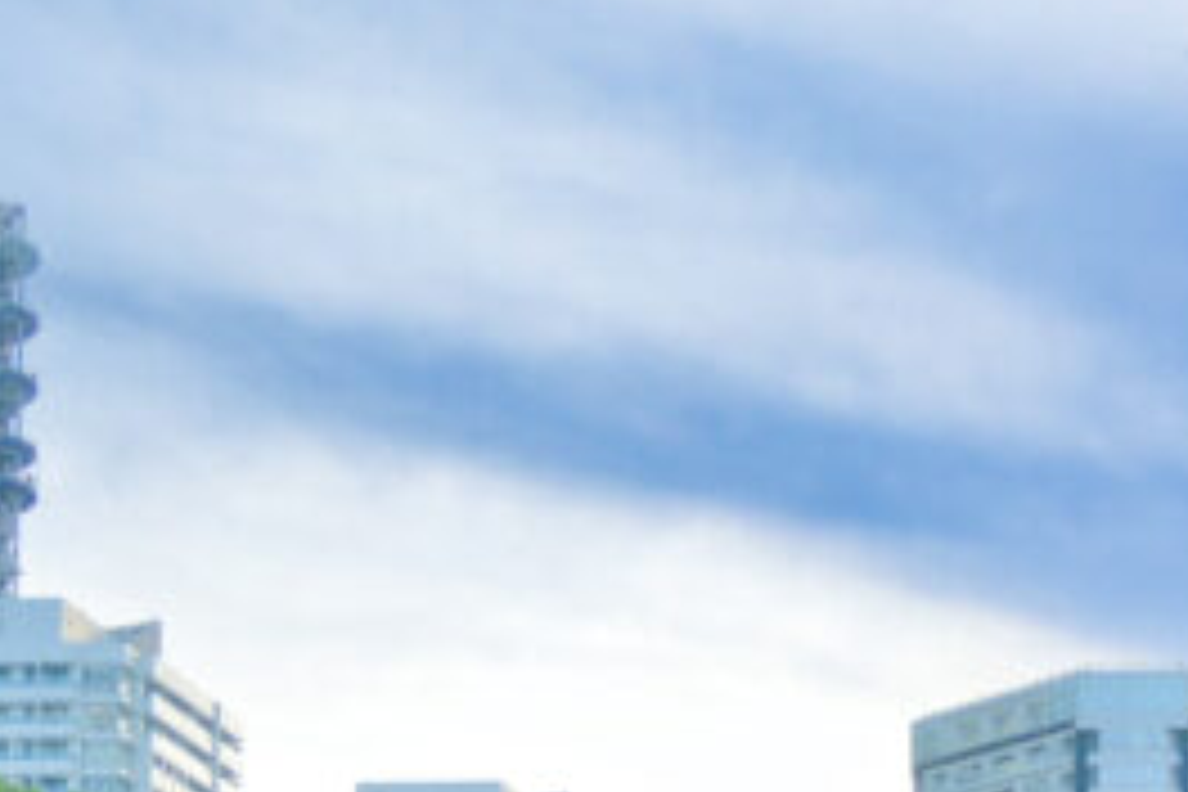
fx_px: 4320
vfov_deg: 9.9
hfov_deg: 15.1
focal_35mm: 131
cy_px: 1478
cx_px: 1472
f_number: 4
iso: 100
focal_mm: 22.5
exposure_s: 1/320
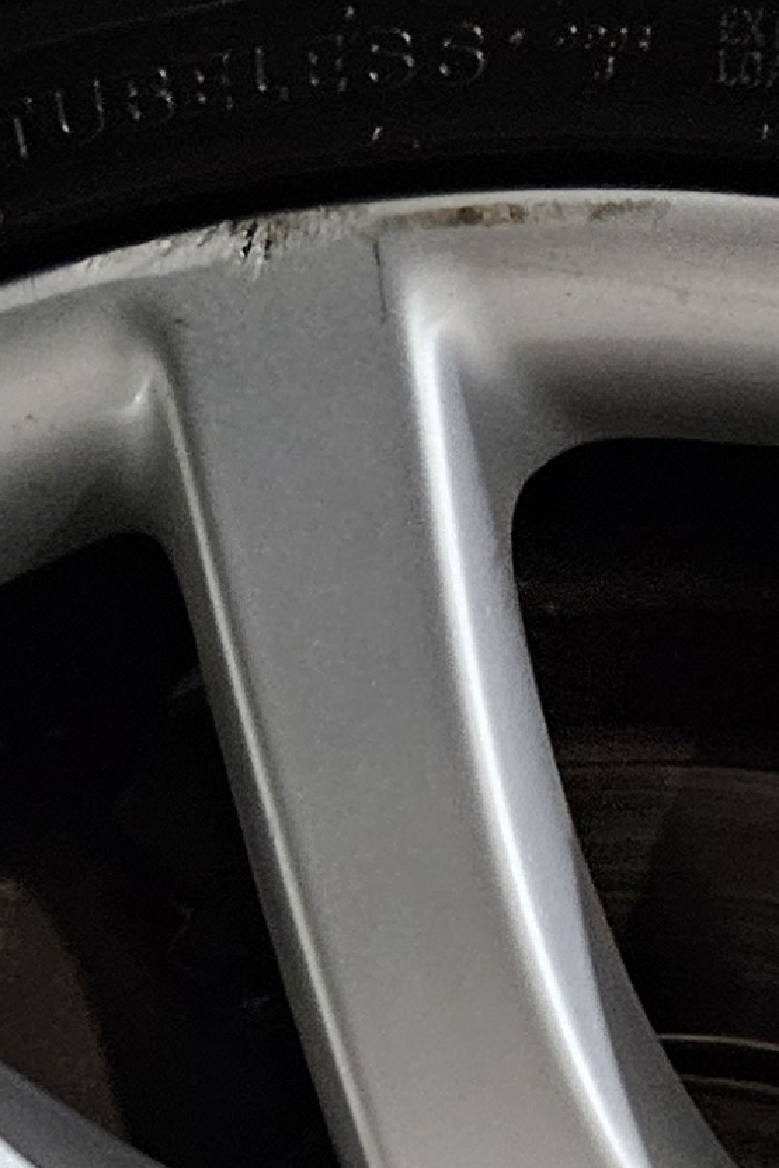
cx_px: 931
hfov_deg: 11.7
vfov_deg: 17.1
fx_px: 3731
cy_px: 1369
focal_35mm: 115
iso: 640
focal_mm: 5.4
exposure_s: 1/24
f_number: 1.8
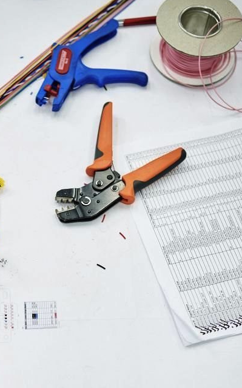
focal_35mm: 67
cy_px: 341
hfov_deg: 19.1
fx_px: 707
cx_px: 33
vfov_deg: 29.5
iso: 320
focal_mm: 35
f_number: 1.8
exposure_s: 1/160
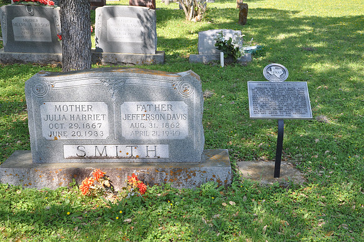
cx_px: 182
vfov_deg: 26.4
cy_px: 121
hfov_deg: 38.9
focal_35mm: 51
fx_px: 515
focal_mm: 34
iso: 200
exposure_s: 1/60
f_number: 8
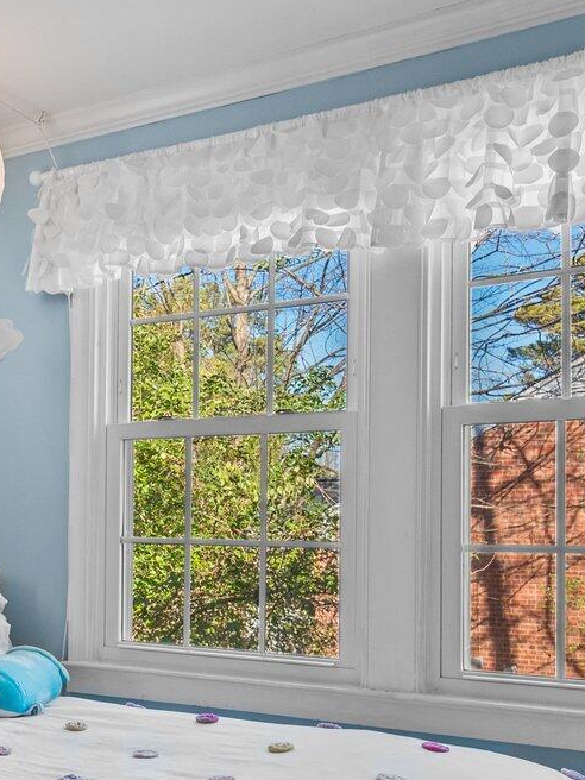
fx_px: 1014
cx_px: 81
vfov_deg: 41.3
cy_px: 548
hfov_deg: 31.0
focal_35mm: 45
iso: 400
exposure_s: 1/15
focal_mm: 15
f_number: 7.1
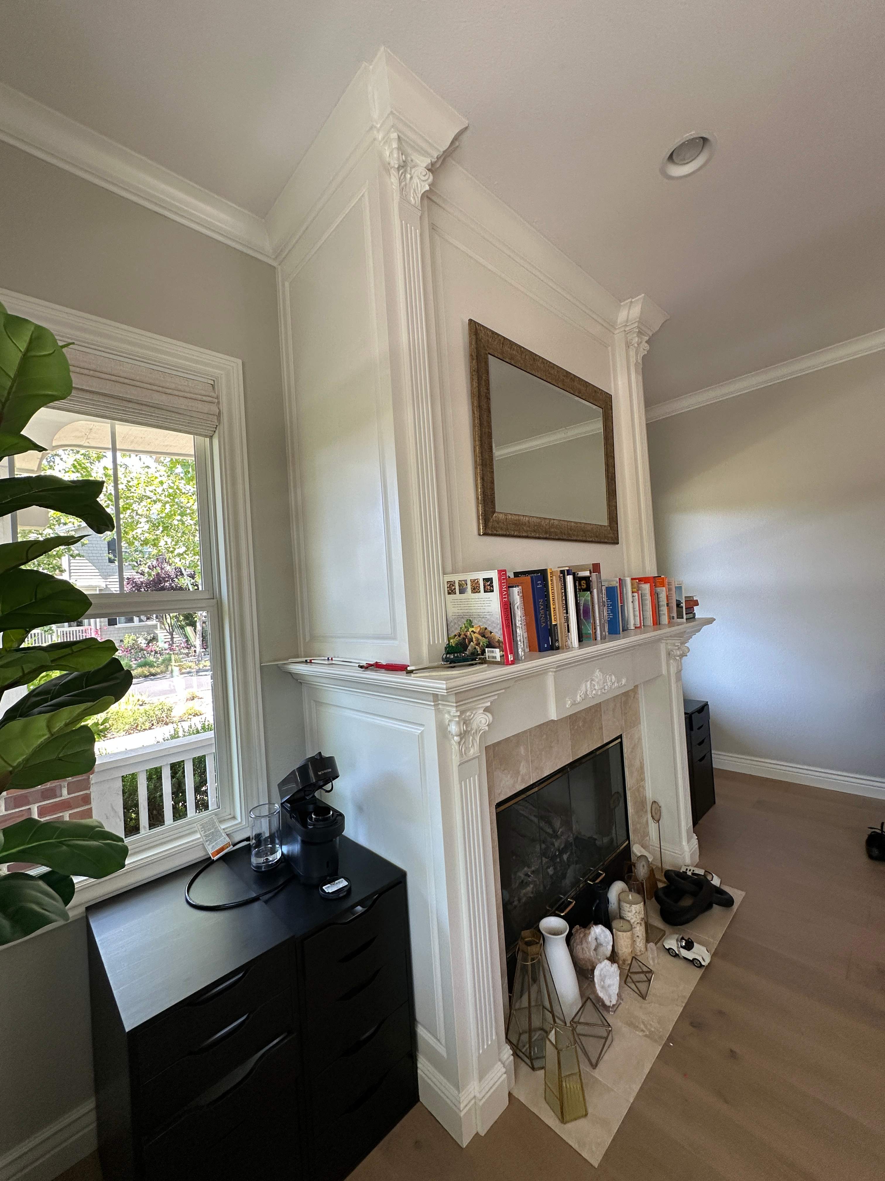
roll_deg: +3.3
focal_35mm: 14
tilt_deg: +1.8
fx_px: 477
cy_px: 590
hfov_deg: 85.7
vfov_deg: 102.1
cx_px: 442
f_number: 2.2
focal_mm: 2.22
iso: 100
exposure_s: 1/99
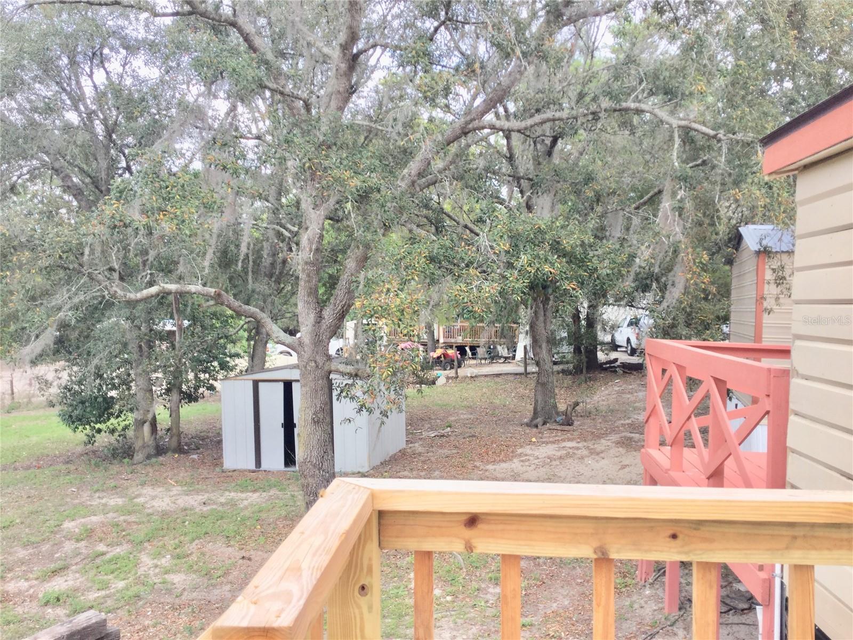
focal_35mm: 31
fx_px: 764
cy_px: 320
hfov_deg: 58.4
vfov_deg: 45.4
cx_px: 426
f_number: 2.4
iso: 25
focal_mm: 3.3
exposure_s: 1/252
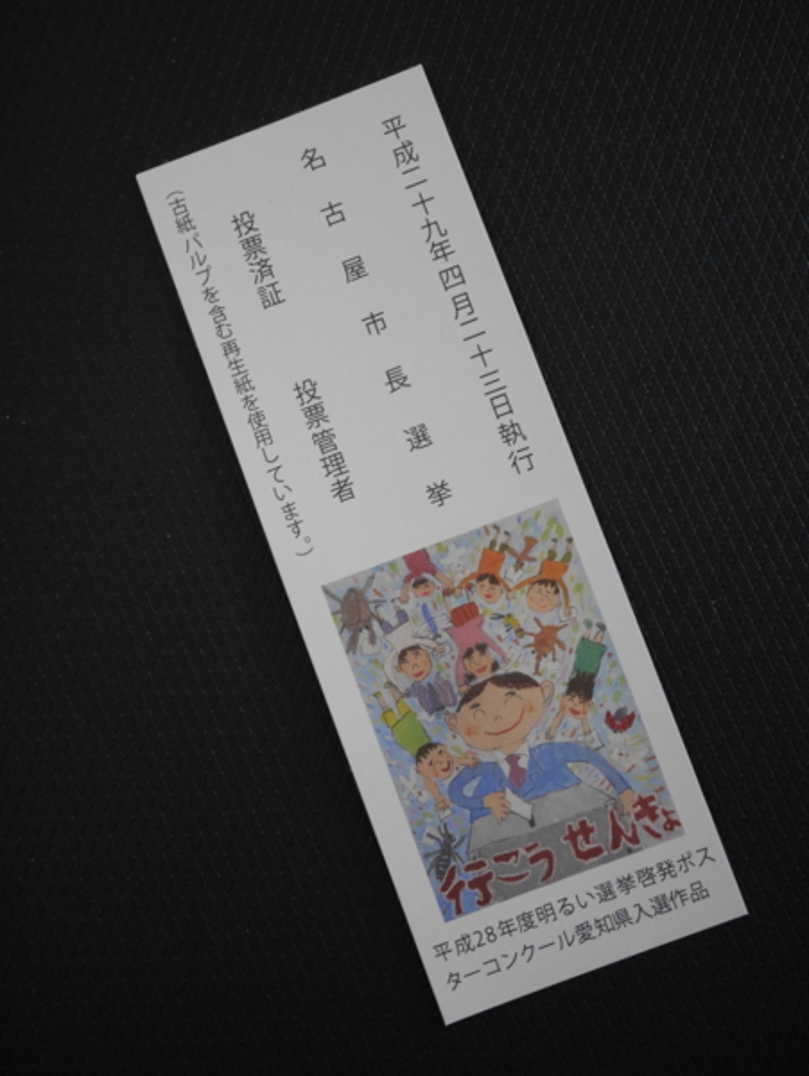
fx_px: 1369
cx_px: 404
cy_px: 538
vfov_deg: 42.9
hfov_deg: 32.9
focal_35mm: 44
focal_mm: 22
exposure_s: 1/60
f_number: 4.9
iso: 2500
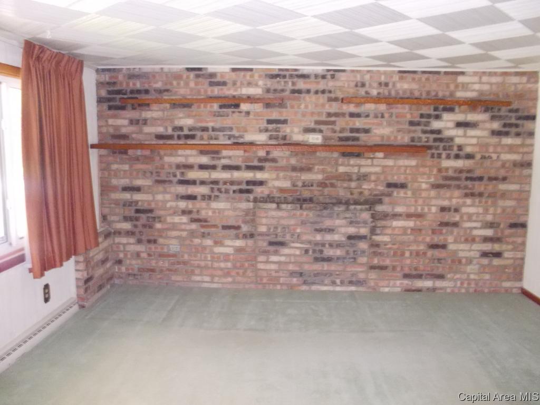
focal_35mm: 29
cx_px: 270
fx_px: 453
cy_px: 202
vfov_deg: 48.3
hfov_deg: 61.6
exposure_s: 1/25
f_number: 3.3
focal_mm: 4.1
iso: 400
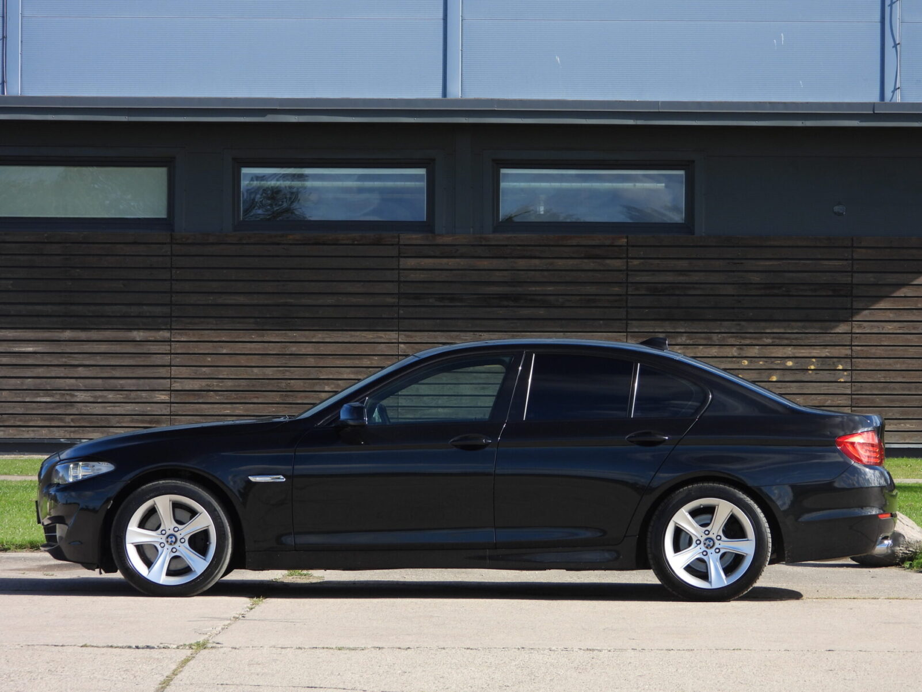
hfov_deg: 12.7
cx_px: 461
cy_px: 346
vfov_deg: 9.6
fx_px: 4129
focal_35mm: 155
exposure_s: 1/160
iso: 100
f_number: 4
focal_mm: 27.9
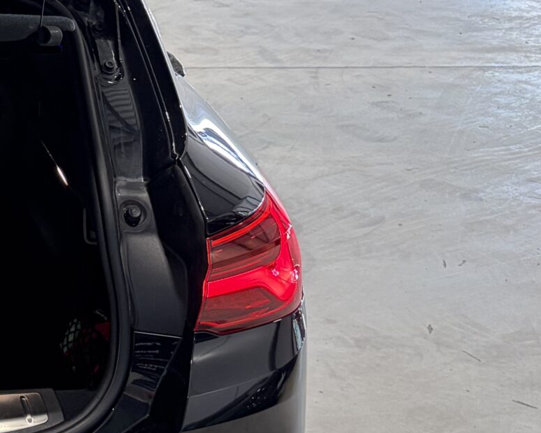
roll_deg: +0.3
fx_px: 1345
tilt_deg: -15.4
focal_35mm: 84
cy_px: 73
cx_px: -236
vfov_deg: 18.1
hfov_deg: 20.1
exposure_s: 1/94
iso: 125
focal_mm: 5.96
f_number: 1.6
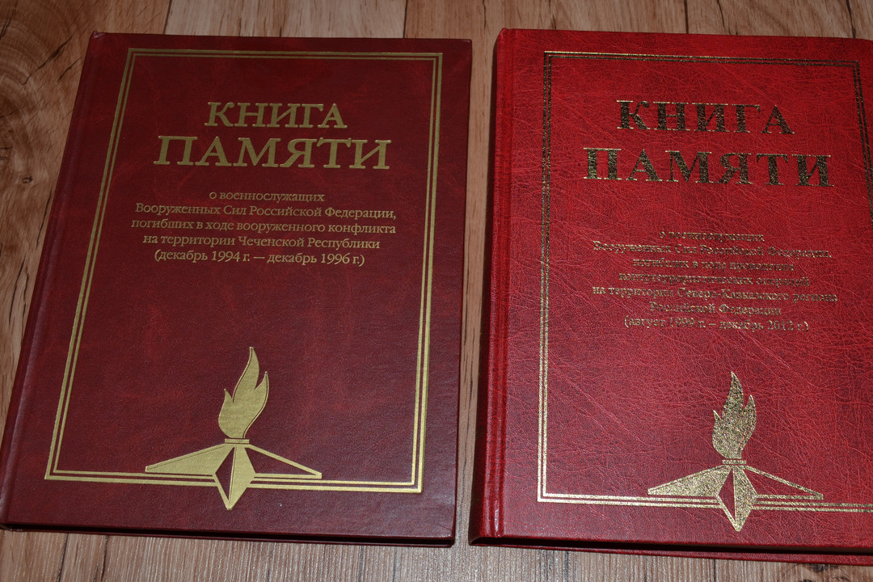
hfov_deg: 48.4
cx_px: 465
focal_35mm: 40
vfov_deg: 33.4
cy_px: 268
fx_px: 970
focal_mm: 24
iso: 100
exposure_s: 1/60
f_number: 8
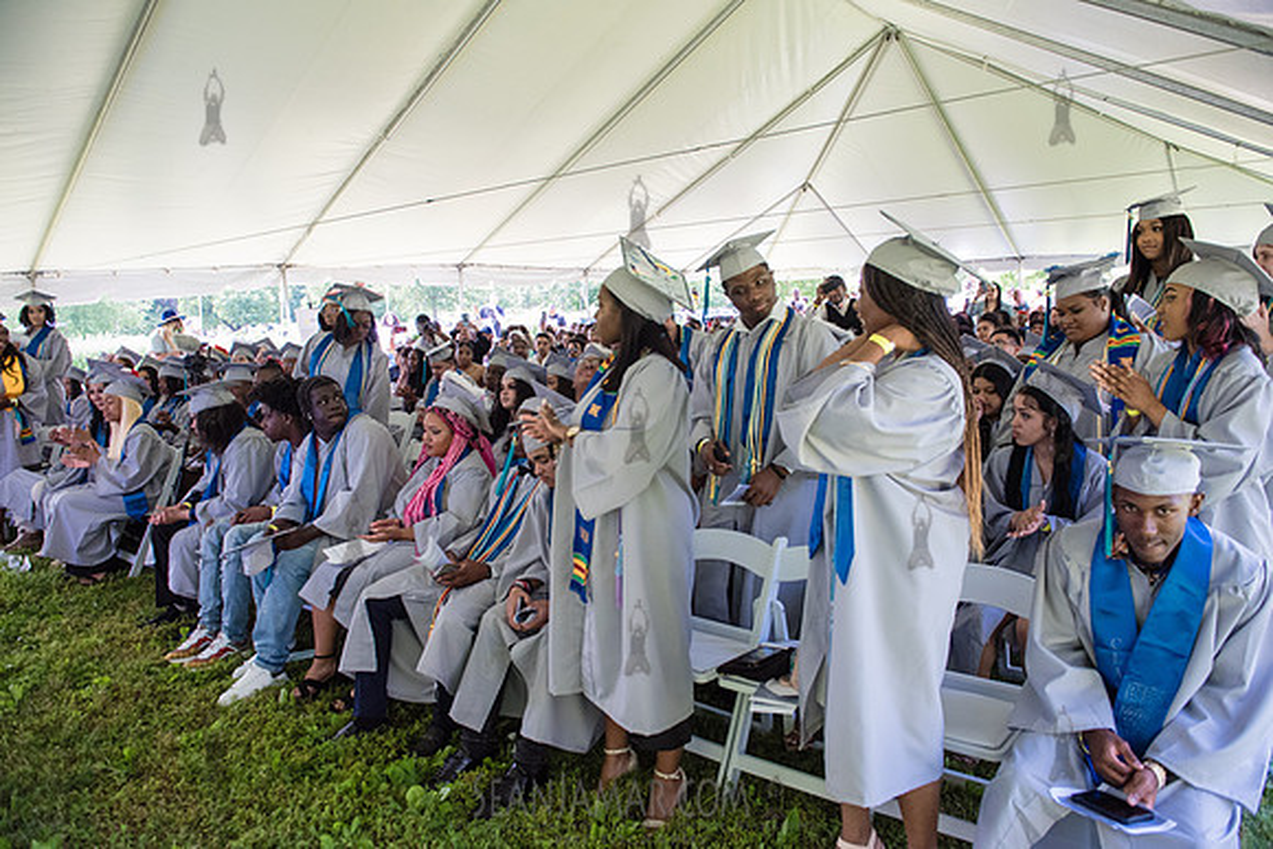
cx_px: 636
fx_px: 849
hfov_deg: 73.7
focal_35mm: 24
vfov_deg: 53.2
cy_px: 424
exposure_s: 1/640
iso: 2500
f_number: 4
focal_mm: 24
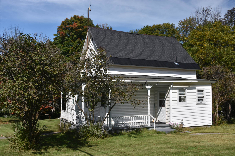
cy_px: 78
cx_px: 118
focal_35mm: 36
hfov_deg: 53.1
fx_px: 235
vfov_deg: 36.9
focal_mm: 24
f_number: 6.3
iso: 100
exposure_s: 1/250
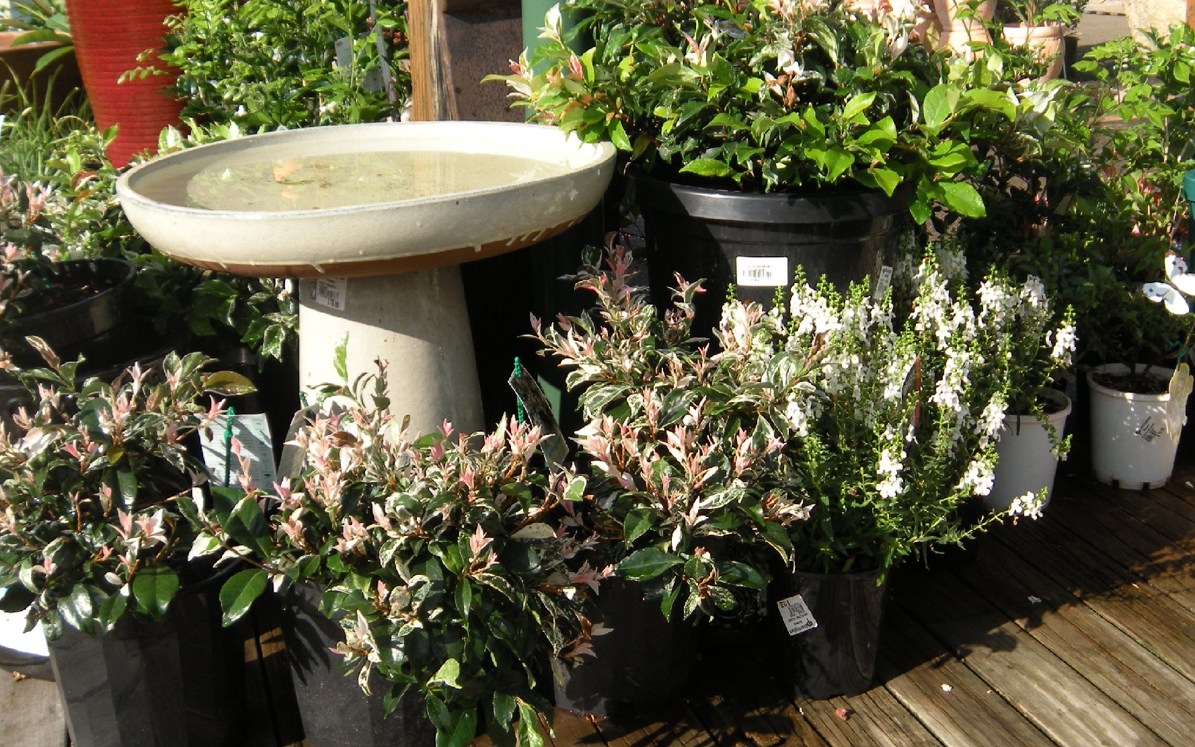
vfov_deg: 26.8
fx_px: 1563
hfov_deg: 41.8
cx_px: 674
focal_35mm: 48
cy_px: 291
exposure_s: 1/393
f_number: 3.8
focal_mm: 5.9
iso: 64
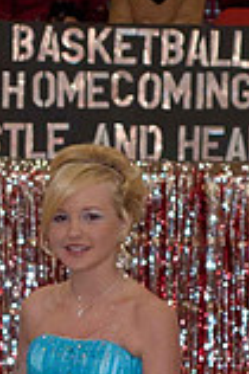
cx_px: 15
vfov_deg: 9.4
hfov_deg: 6.4
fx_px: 2225
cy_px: 504
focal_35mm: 214
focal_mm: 50
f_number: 4
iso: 500
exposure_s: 1/60
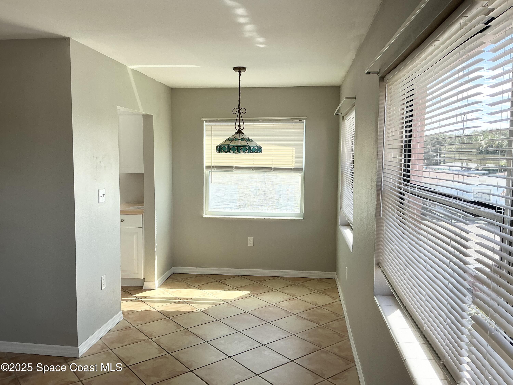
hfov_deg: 61.7
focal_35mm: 29
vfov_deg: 48.2
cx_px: 256
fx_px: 430
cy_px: 192
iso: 25
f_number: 1.8
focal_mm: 3
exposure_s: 1/221
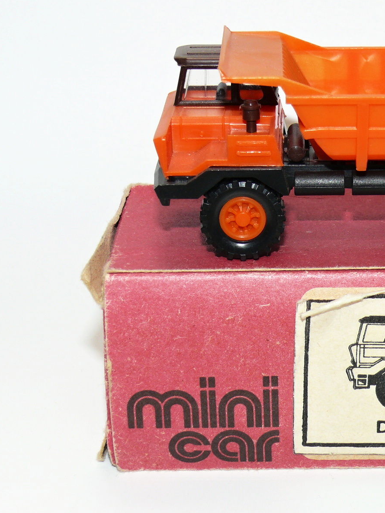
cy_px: 255
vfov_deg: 21.1
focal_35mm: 93
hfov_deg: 15.7
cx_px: 341
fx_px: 1379
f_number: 4
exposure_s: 1/30
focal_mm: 10.9
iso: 100
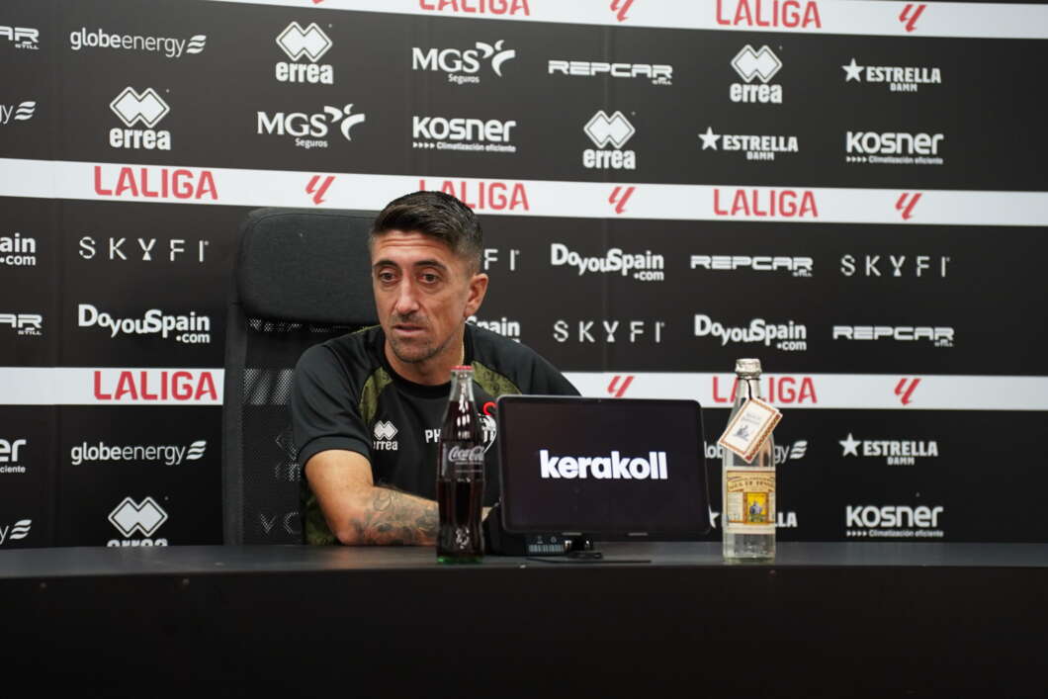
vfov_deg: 13.0
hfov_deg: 19.5
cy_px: 350
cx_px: 524
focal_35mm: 105
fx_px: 3057
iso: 640
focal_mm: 70
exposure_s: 1/125
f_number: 2.8
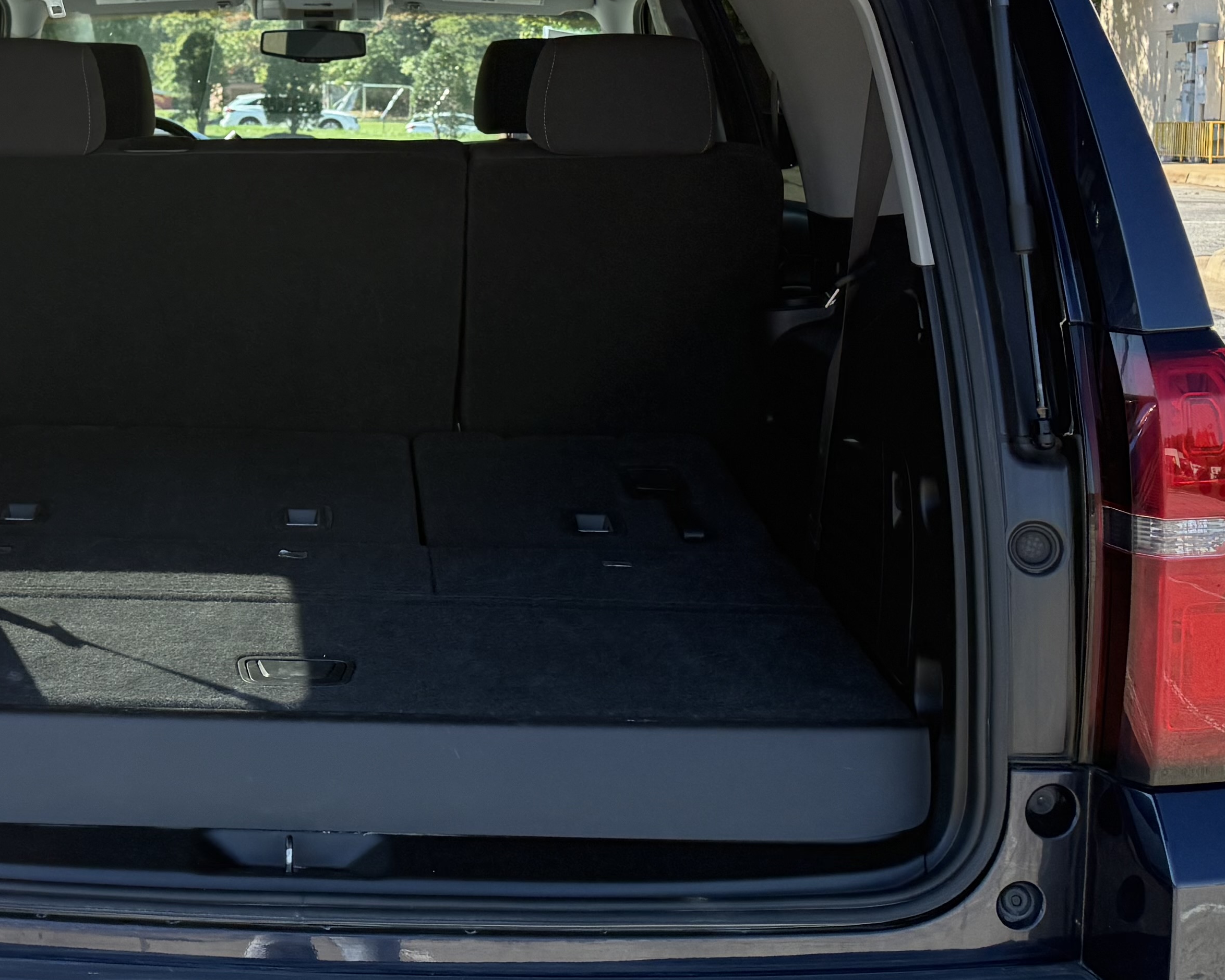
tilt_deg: -3.8
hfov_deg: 31.9
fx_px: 2066
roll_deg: -0.4
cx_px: 203
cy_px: 273
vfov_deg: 26.4
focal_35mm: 57
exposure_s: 1/1689
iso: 100
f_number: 1.78
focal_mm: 6.76
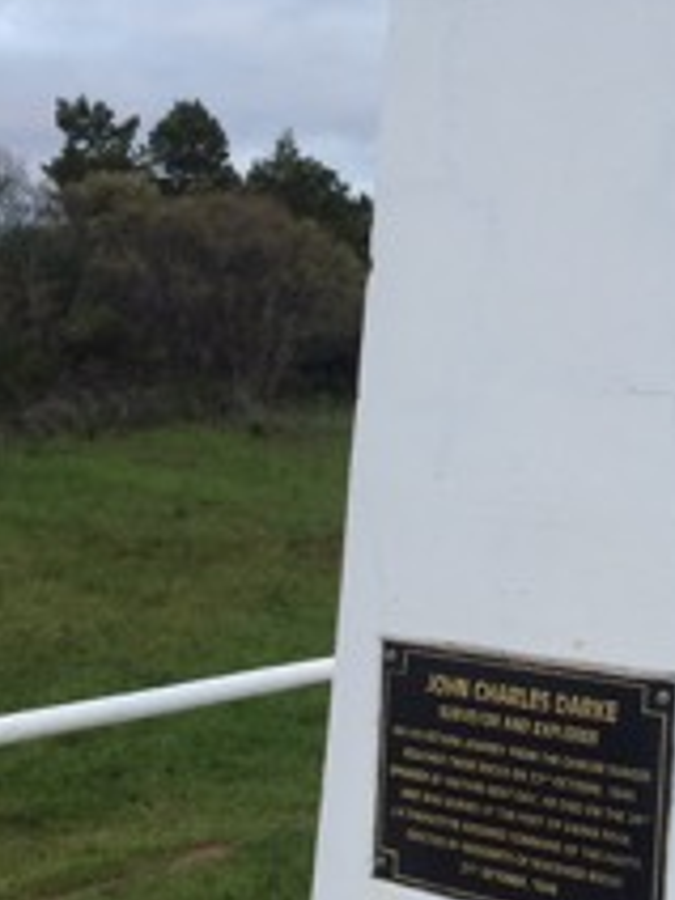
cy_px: 654
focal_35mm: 71
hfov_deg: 20.3
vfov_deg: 27.1
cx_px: 616
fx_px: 1846
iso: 32
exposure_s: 1/40
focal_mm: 4.15
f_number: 2.2
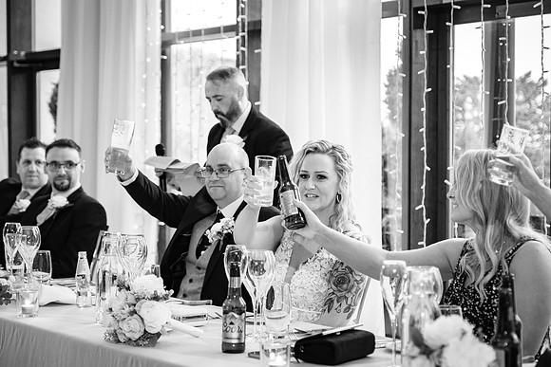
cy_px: 183
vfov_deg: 17.3
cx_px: 284
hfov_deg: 25.6
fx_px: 1211
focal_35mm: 79
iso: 1250
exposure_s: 1/160
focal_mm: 50
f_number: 2.8
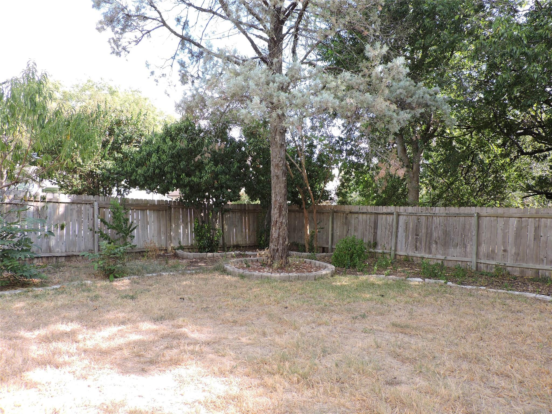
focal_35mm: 24
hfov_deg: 71.6
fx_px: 383
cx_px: 276
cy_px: 207
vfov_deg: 56.8
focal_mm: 4.3
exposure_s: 1/160
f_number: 3
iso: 100
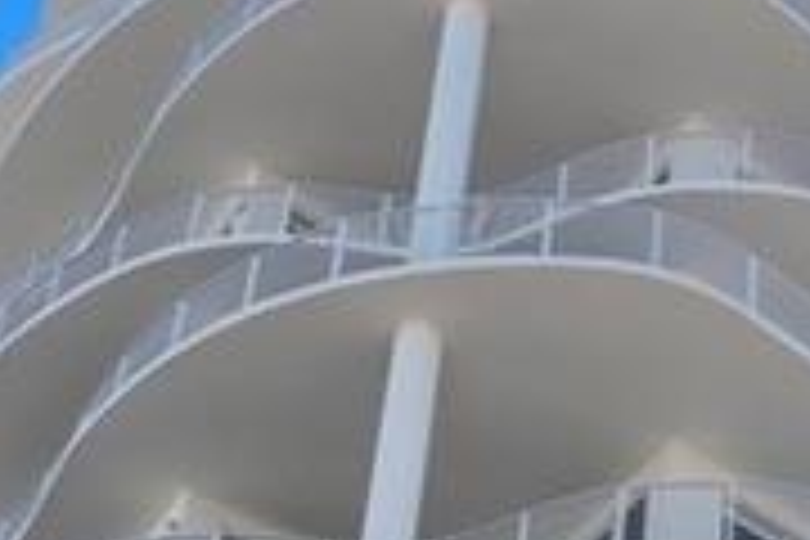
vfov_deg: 13.0
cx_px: 927
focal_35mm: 91
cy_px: 1098
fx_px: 2047
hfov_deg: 21.1
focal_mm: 16
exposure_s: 1/750
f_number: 9.5
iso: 250
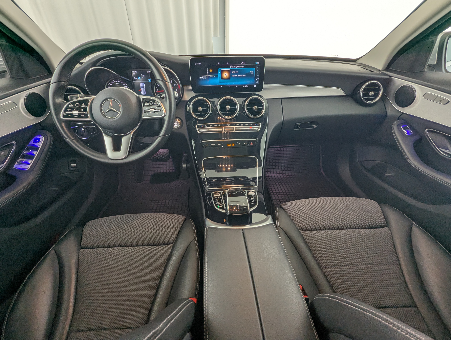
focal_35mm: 16
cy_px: 170
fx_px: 209
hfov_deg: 94.4
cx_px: 226
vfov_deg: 78.2
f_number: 2.2
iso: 67
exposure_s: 1/61.9
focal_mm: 2.35
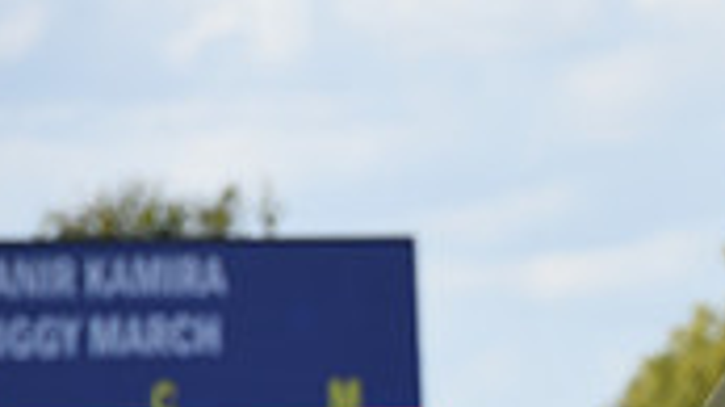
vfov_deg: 1.8
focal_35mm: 686
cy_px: 571
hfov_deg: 3.1
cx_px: 1031
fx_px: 13178
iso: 320
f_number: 6.3
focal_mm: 195
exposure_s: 1/1600
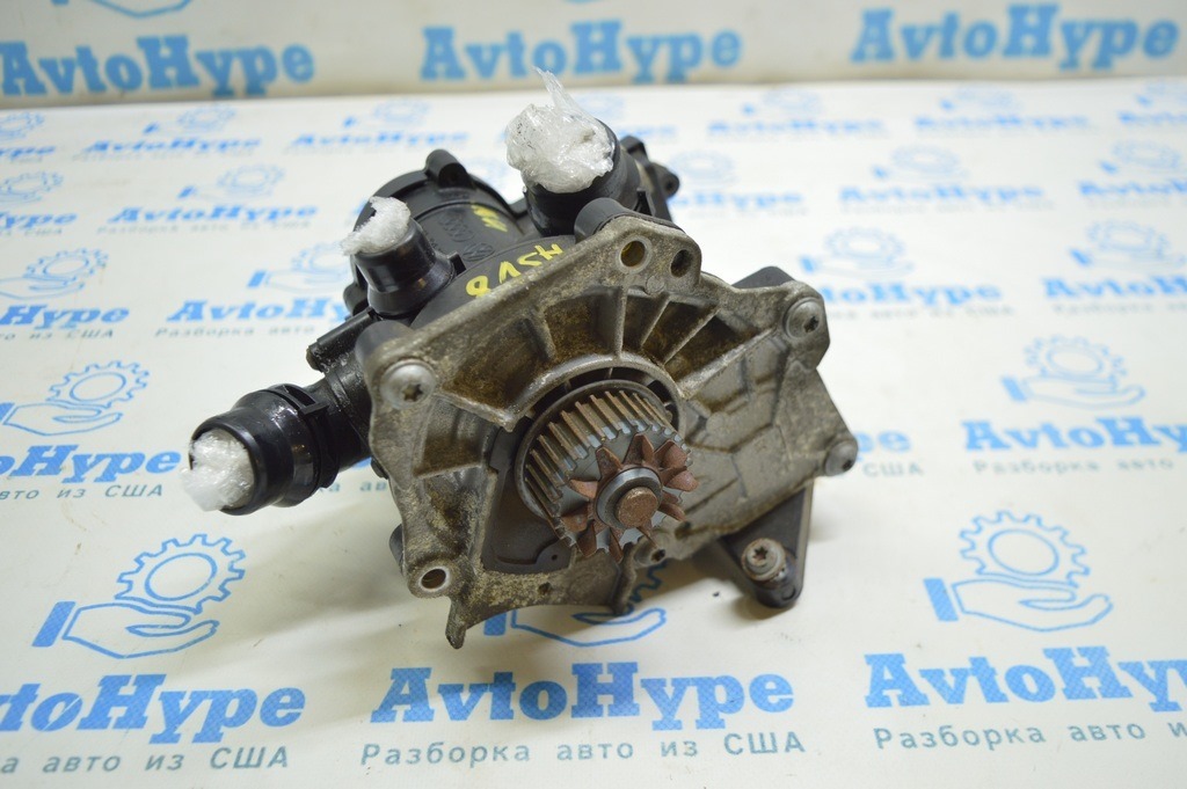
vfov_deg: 43.5
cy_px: 394
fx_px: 988
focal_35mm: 30
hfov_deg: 62.0
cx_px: 594
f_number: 3.8
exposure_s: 1/40
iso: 400
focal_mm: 20
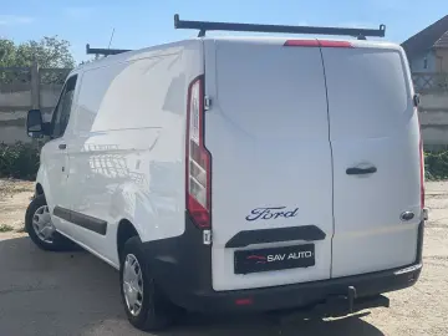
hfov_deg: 36.8
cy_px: 168
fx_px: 673
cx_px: 224
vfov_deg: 28.0
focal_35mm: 52
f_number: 2
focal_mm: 6
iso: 32
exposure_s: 1/2283
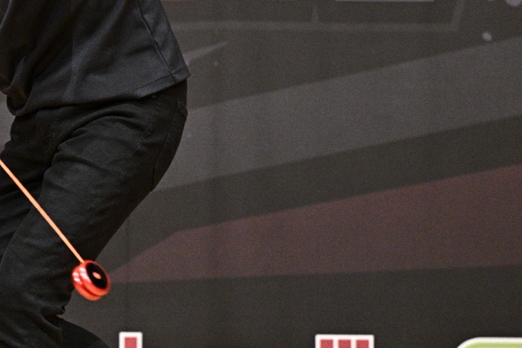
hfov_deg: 7.4
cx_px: 65
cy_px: 61
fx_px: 4015
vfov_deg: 5.0
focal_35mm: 277
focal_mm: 99
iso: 5600
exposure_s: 1/640
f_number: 2.8
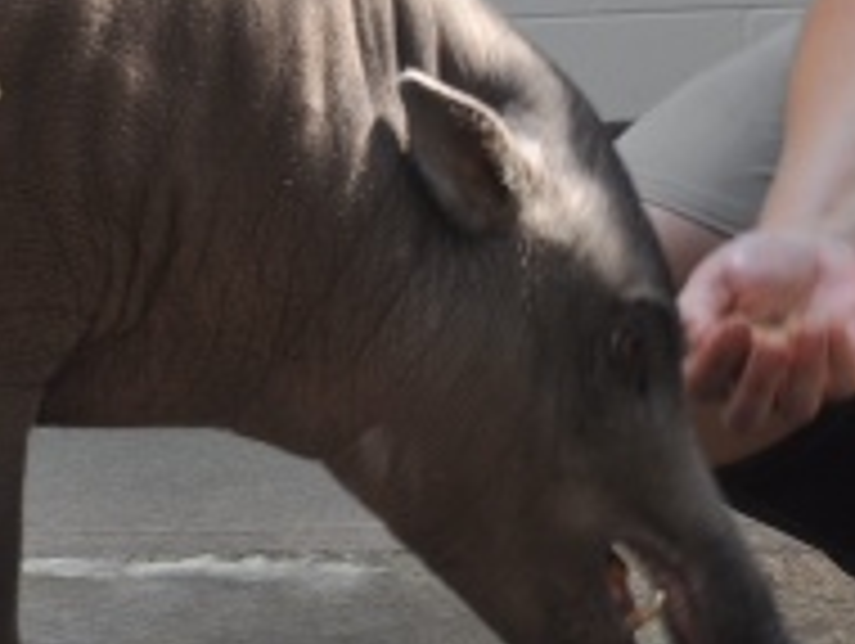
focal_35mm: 126
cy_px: 703
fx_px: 3116
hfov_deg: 15.2
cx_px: -94
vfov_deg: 11.6
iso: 280
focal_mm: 26
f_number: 8
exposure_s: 1/60
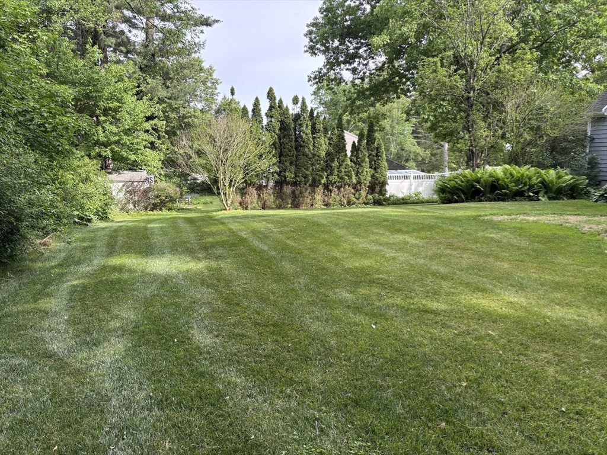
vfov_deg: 53.1
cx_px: 304
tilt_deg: -8.1
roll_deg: +0.3
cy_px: 228
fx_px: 456
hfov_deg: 67.3
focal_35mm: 26
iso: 50
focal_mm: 5.96
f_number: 1.6
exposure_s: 1/360
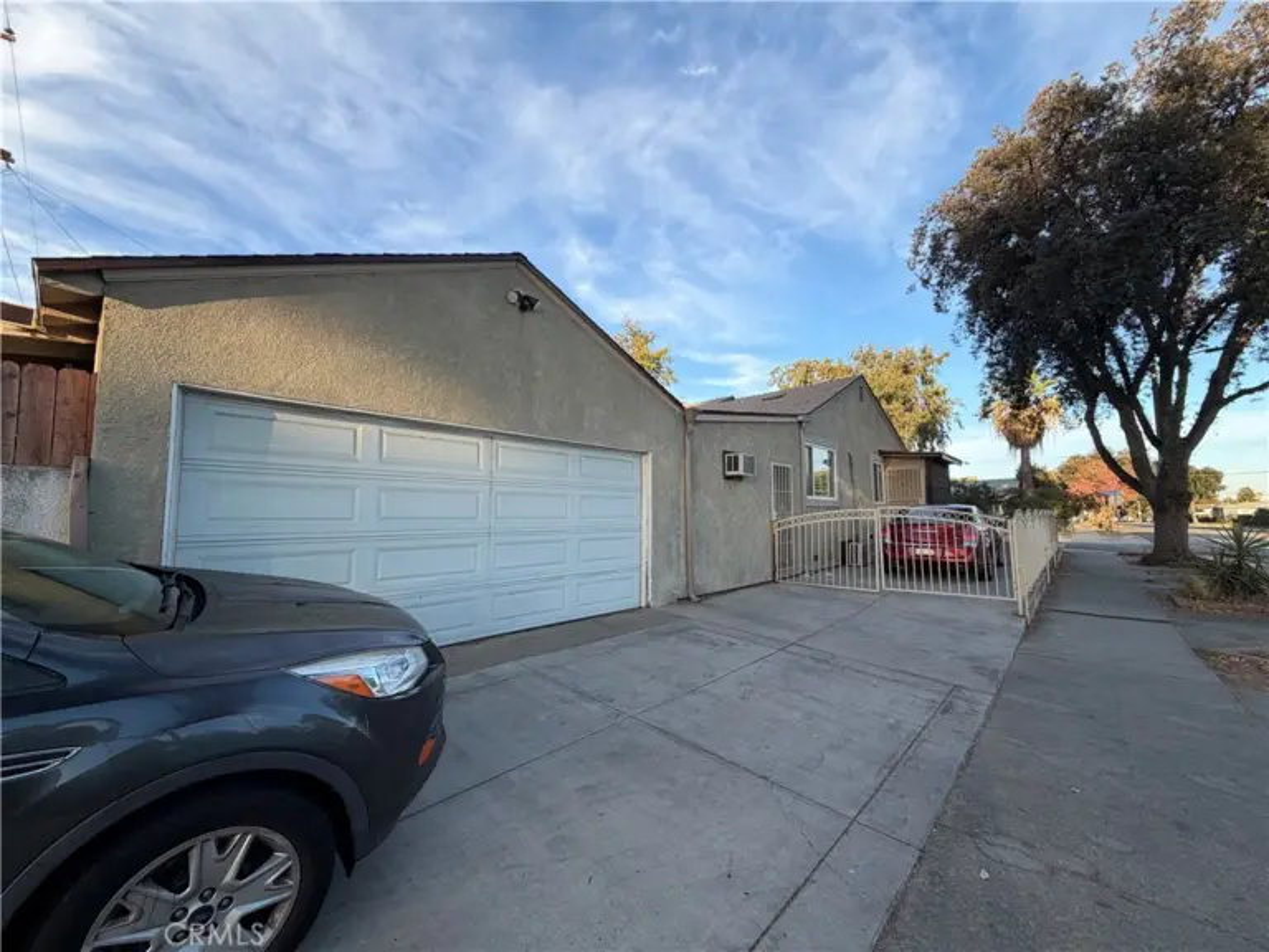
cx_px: 634
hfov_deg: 102.1
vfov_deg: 85.7
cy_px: 476
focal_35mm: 14
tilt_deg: +5.3
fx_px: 513
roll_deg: +1.1
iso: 50
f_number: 2.2
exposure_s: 1/502
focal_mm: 2.22
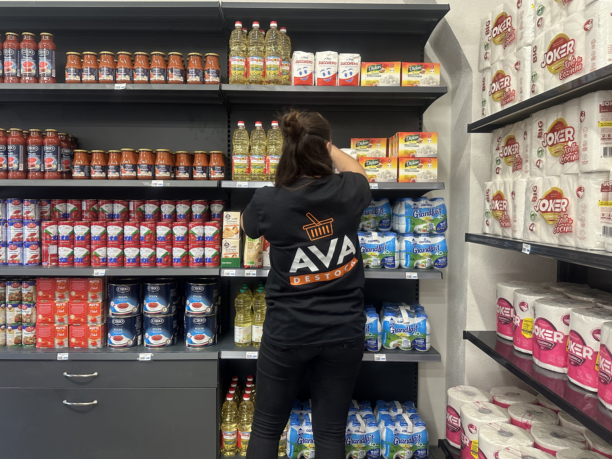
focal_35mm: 26
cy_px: 221
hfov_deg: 67.2
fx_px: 460
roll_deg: -0.8
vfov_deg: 53.0
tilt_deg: -1.3
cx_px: 282
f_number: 1.78
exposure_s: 1/90
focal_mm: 6.86
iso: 250
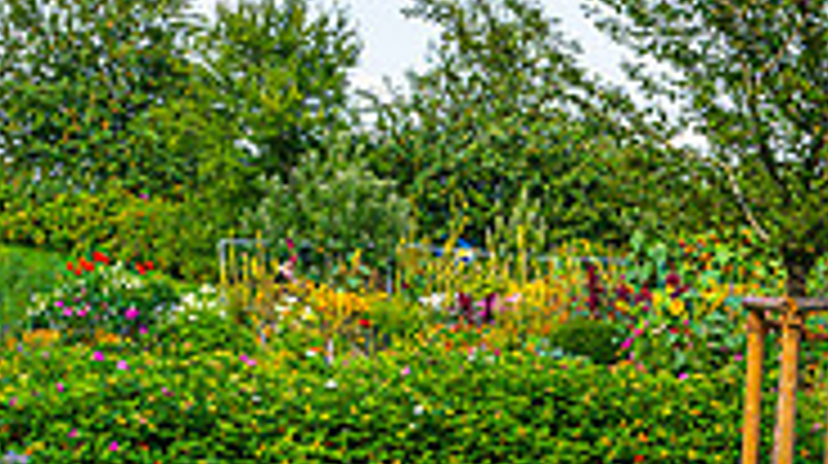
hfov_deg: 21.2
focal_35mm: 96
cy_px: 750
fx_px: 2105
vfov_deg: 11.9
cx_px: 891
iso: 160
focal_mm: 29
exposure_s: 1/125
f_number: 8
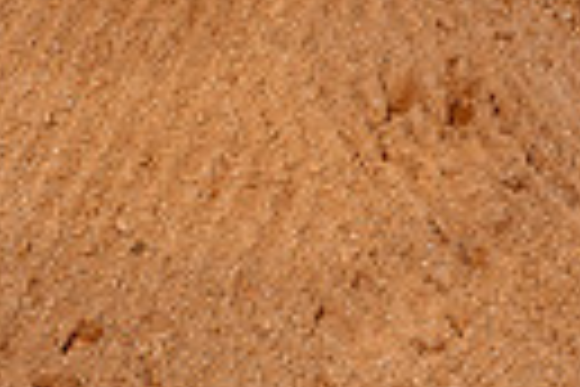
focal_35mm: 161
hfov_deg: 12.6
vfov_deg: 7.9
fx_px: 2594
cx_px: 562
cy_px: -508
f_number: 10
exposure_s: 1/250
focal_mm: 46
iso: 100
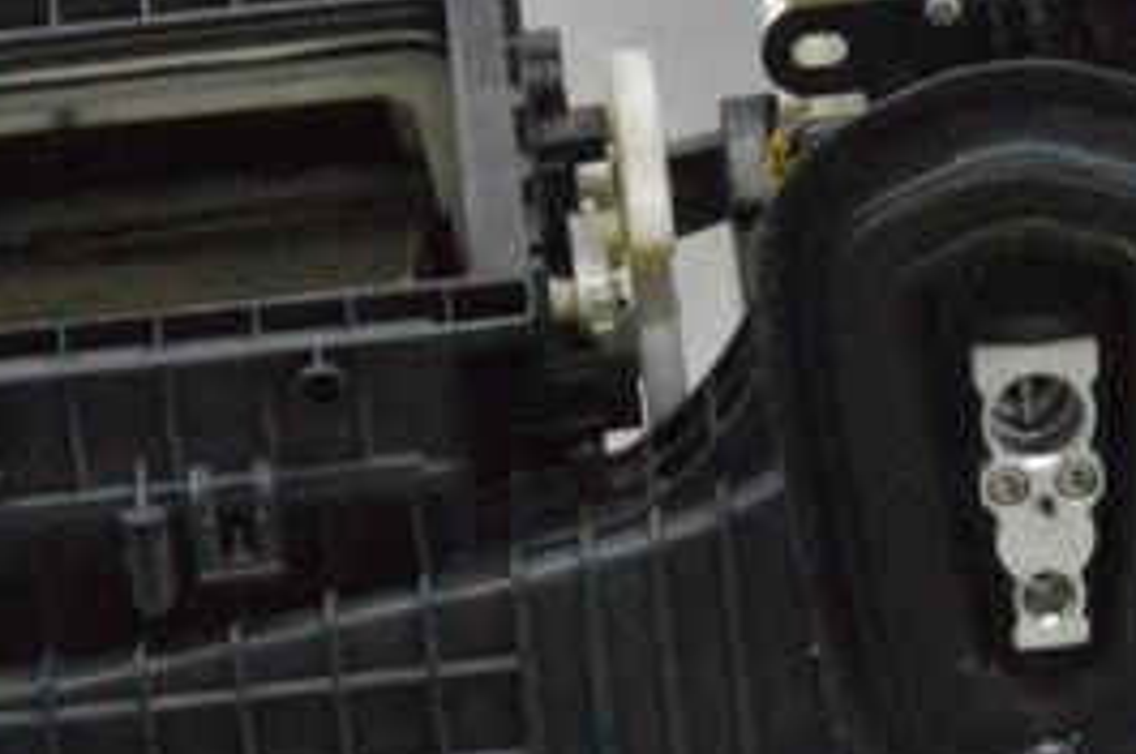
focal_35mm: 116
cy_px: 251
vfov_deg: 11.8
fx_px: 3656
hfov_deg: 17.3
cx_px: 1127
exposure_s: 1/20
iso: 6400
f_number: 20
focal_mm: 20
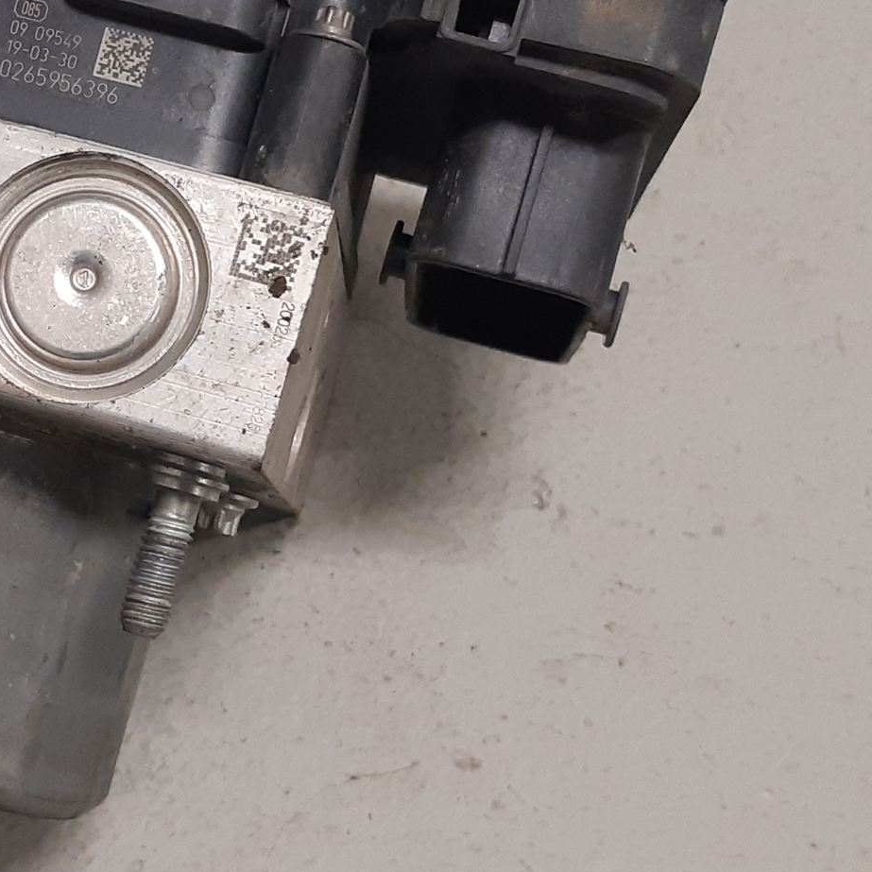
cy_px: 333
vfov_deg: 33.2
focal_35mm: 51
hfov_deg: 31.2
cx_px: 26
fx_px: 1453
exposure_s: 1/60
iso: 160
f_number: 1.7
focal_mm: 3.93
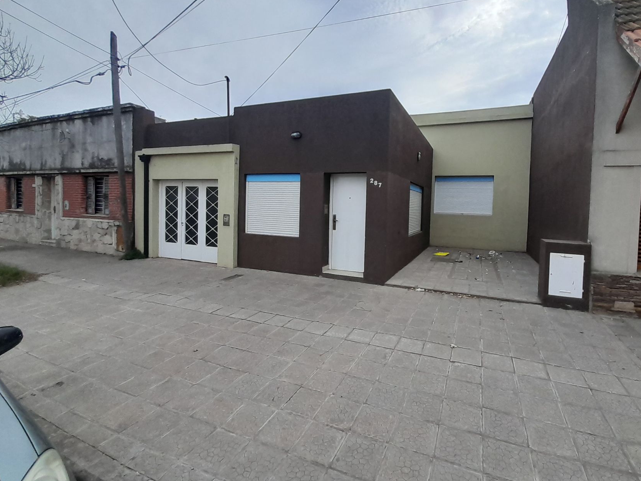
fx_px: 278
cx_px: 368
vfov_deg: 81.4
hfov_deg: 97.5
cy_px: 212
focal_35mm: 15
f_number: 2.2
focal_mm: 1.13
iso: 40
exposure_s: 1/856
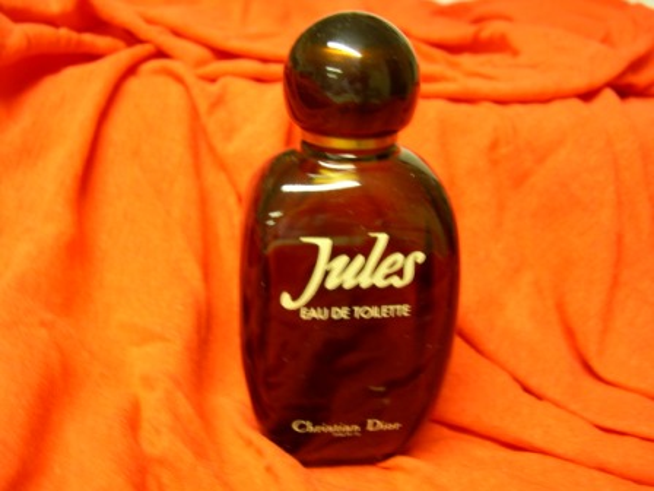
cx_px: 327
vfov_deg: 37.7
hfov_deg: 49.0
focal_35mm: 38
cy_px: 246
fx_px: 718
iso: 109
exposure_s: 1/4.6
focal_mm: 8
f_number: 2.8
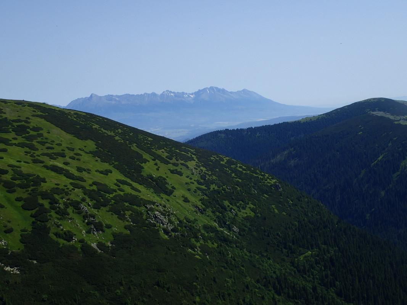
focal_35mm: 61
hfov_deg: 31.7
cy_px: 152
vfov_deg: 24.0
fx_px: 717
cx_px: 204
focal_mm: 11.01
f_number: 5
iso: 100
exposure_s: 1/640
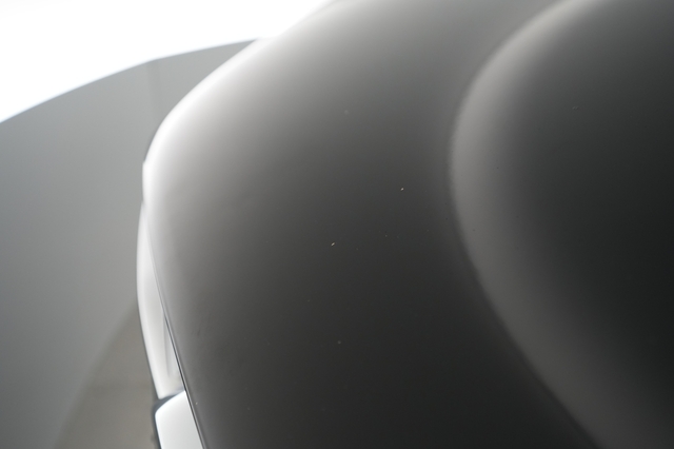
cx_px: 337
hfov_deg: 65.5
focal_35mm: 28
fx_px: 524
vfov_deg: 46.4
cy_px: 224
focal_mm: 28
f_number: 4
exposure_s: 1/80
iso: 1250
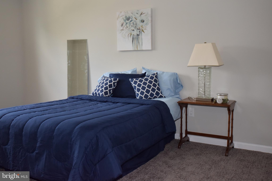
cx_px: 136
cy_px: 90
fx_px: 272
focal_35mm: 36
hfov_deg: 53.1
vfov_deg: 36.9
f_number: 4.5
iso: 800
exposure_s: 1/200
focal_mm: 24
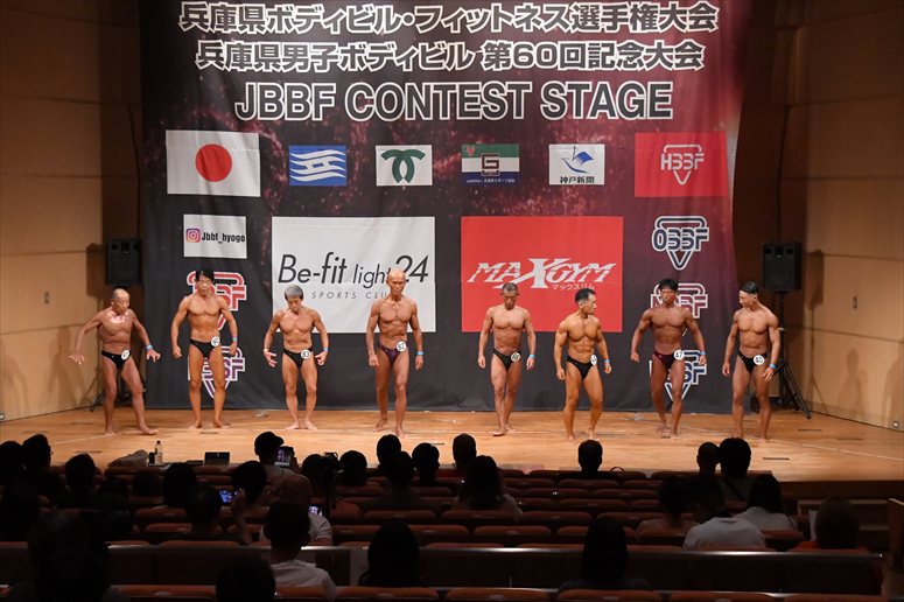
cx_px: 452
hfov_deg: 24.2
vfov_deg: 16.2
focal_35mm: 84
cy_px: 301
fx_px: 2108
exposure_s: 1/400
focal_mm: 56
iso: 8000
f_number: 5.6
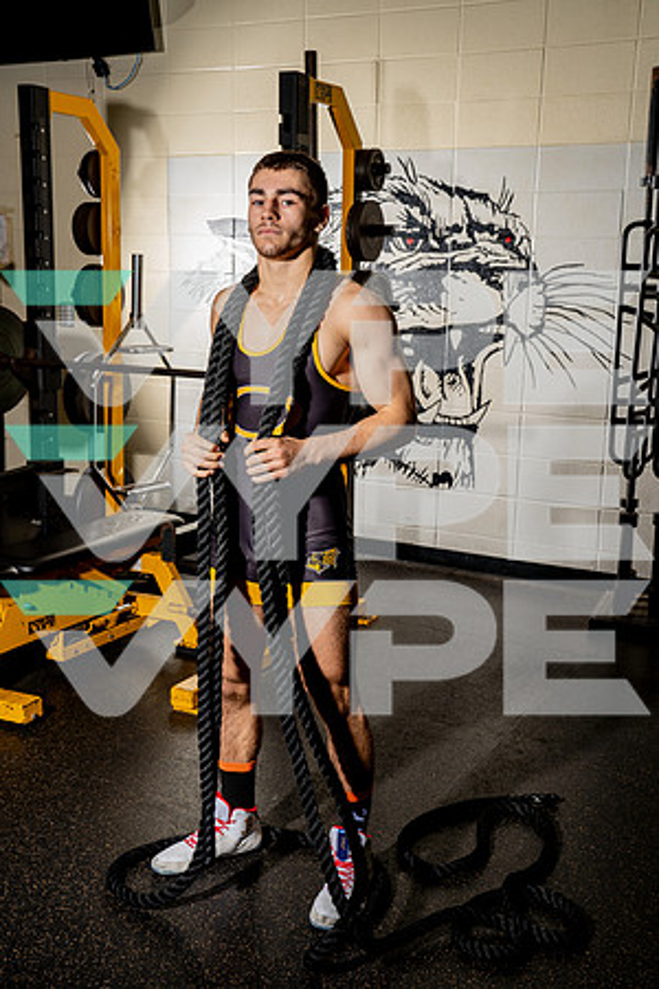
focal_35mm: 43
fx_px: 1181
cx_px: 330
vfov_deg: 45.4
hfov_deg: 31.2
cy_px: 494
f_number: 8
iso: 100
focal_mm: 43
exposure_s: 1/200
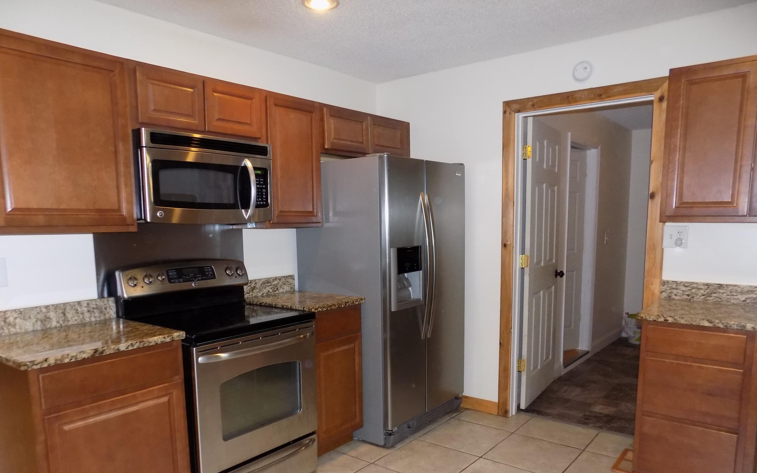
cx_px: 368
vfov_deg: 47.1
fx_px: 536
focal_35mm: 26
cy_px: 298
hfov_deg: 70.4
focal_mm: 4
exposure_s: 1/30
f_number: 3.1
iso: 200
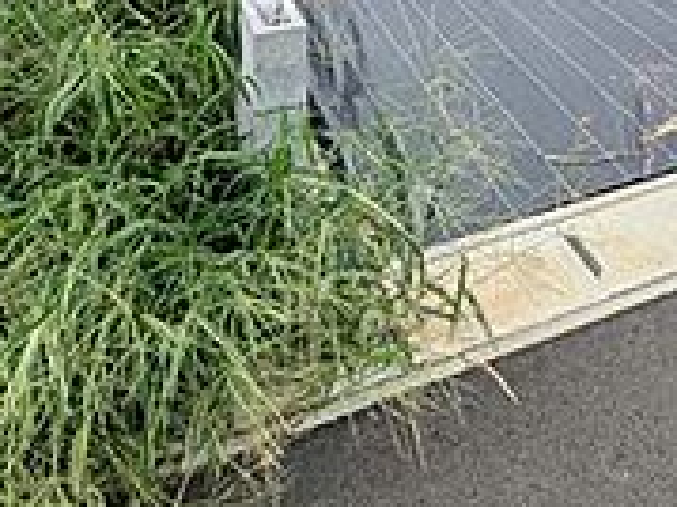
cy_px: -250
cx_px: 605
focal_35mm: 47
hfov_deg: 37.8
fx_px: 919
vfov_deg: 24.3
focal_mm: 1.83
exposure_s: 1/2188
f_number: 2.2
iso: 51
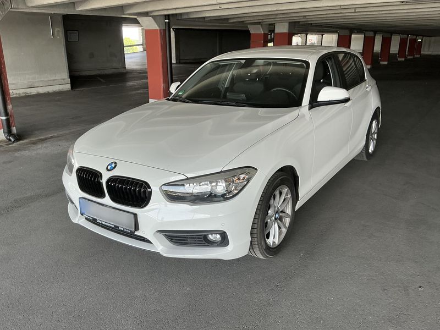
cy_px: 165
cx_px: 220
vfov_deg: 49.7
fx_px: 356
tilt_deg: -20.2
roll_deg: +0.5
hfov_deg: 63.4
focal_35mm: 28
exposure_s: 1/122
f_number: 1.8
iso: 40
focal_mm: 3
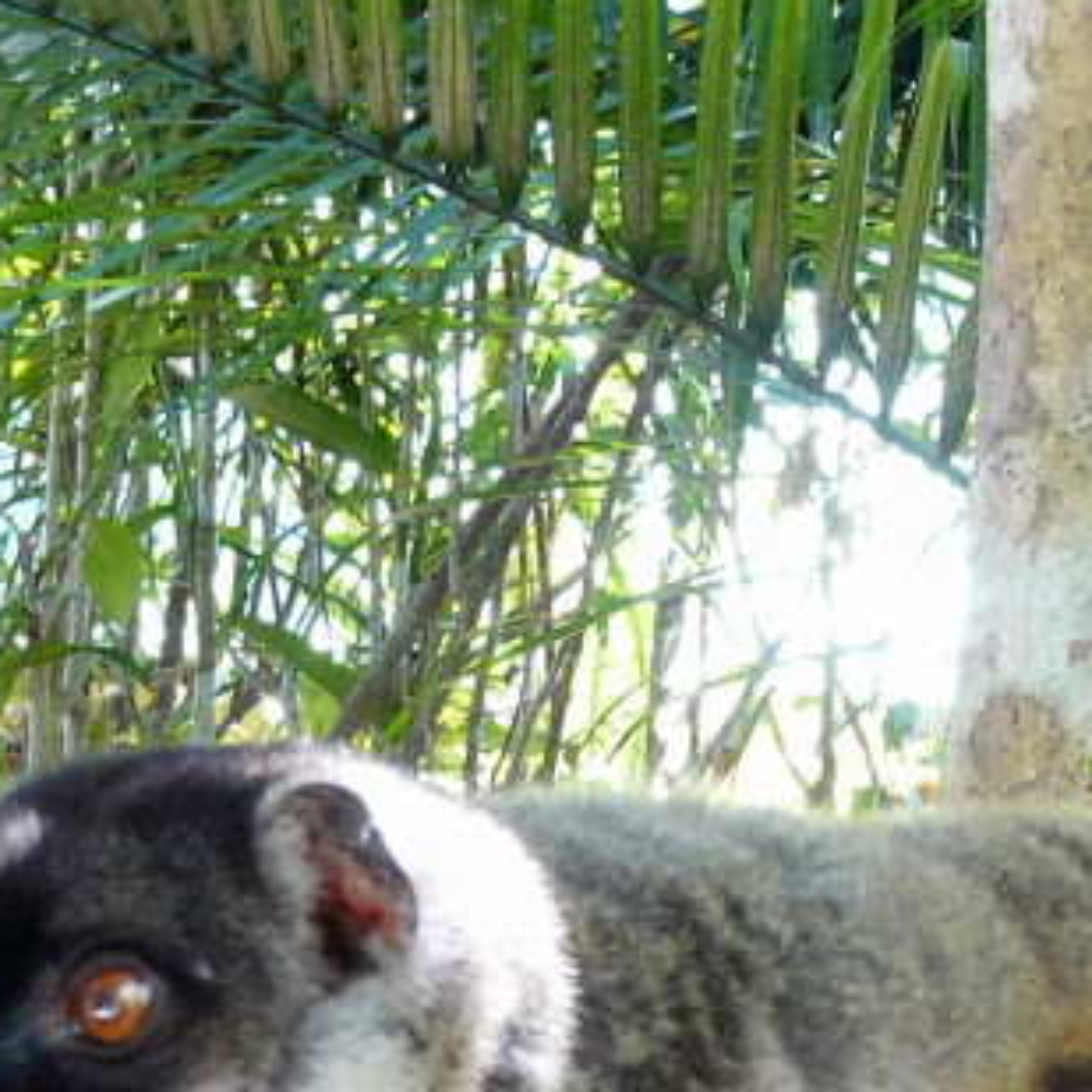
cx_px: 712
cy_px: 1521
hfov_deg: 9.8
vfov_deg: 9.5
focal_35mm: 179
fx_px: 6389
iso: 200
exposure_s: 1/25
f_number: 3.2
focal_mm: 7.9
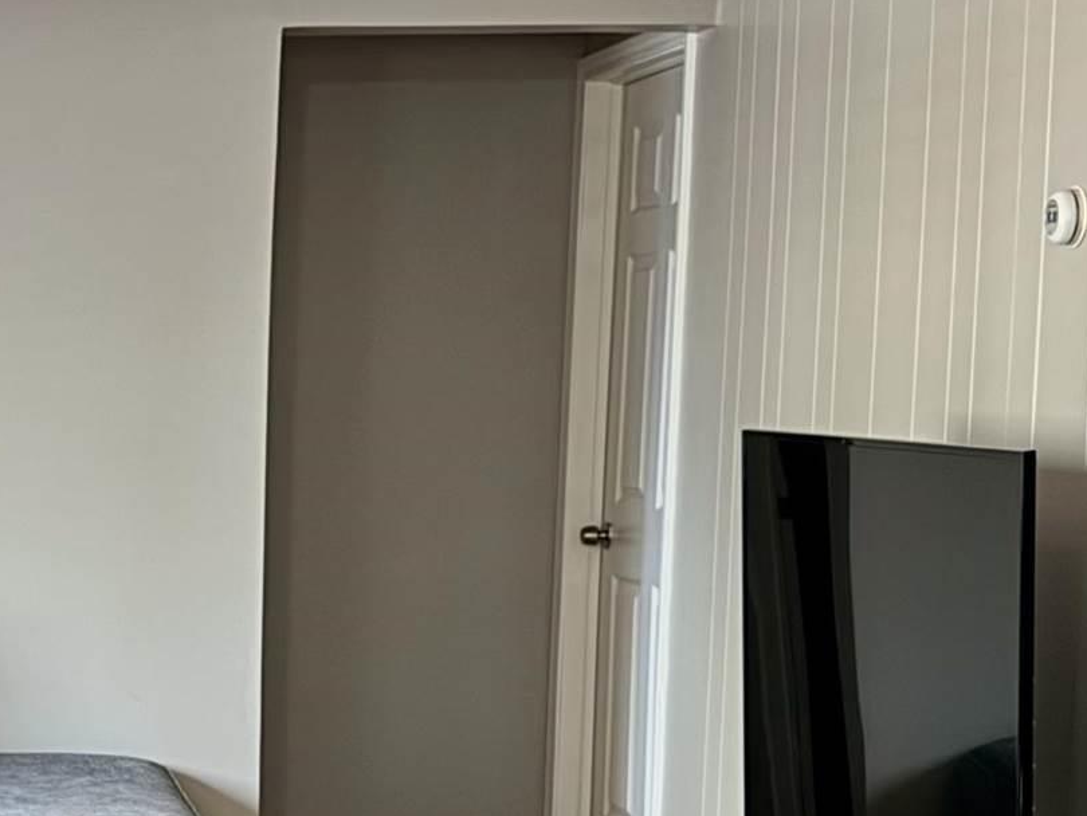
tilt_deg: -4.8
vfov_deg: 16.1
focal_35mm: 91
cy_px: 659
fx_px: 2858
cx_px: -400
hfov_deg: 19.5
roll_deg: -0.4
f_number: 1.78
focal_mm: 6.76
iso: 320
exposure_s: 1/60
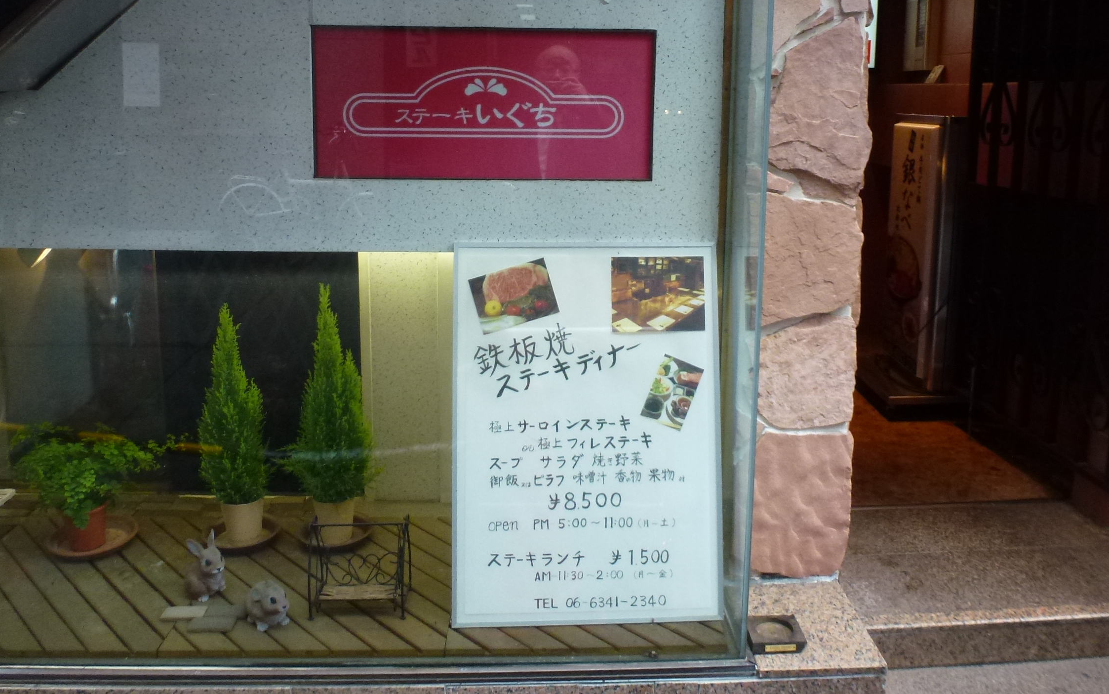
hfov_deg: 64.6
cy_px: 239
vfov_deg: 42.6
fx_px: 877
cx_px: 590
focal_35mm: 29
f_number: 3.3
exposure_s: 1/60
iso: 250
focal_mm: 4.3
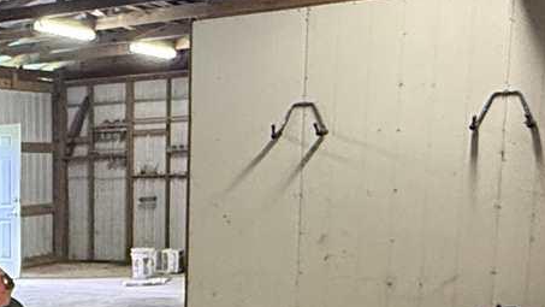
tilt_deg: -9.1
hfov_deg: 26.9
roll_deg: +1.4
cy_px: 343
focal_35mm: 69
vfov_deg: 16.9
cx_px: -114
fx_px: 997
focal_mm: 2.22
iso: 500
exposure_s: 1/60
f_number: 2.2
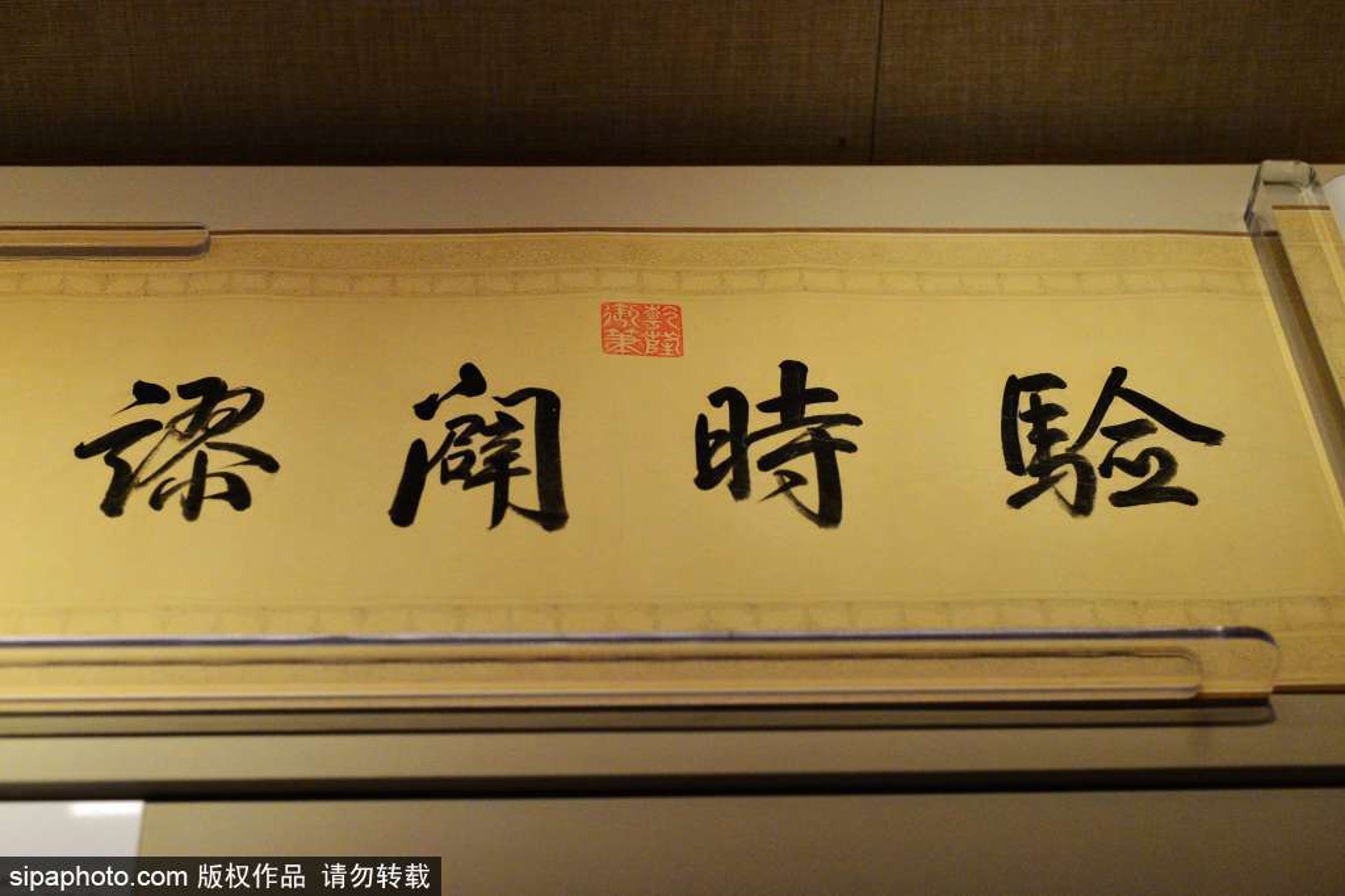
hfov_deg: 39.6
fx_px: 1867
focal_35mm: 50
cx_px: 672
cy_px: 448
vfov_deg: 27.0
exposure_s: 1/640
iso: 3200
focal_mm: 50
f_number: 3.2
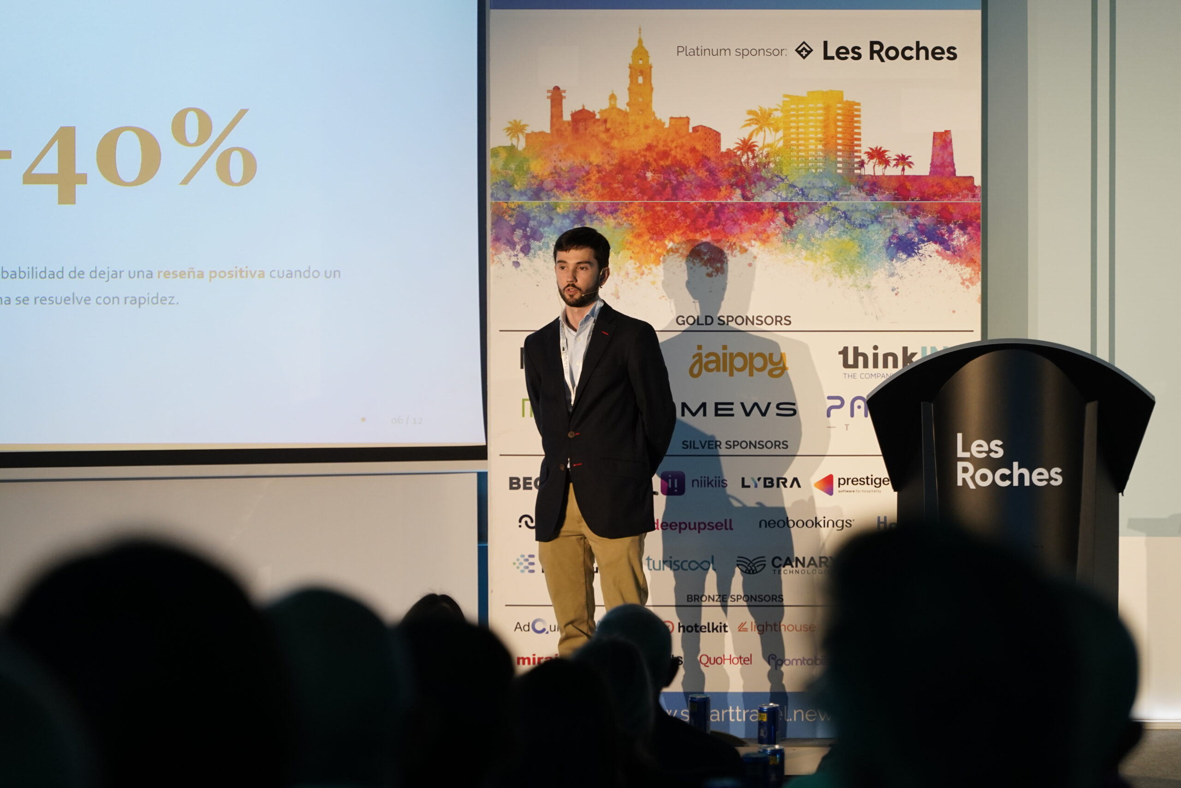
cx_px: 590
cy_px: 394
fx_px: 4429
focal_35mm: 135
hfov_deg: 15.2
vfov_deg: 10.2
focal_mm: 135
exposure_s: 1/160
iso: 2000
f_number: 4.5
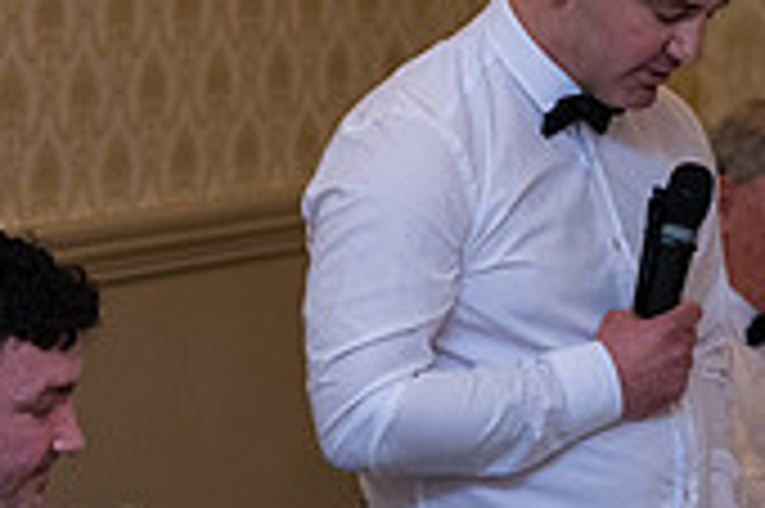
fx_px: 5074
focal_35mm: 239
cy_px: 389
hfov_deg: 8.6
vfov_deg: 5.7
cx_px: 18
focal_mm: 70
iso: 1000
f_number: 3.5
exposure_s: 1/160
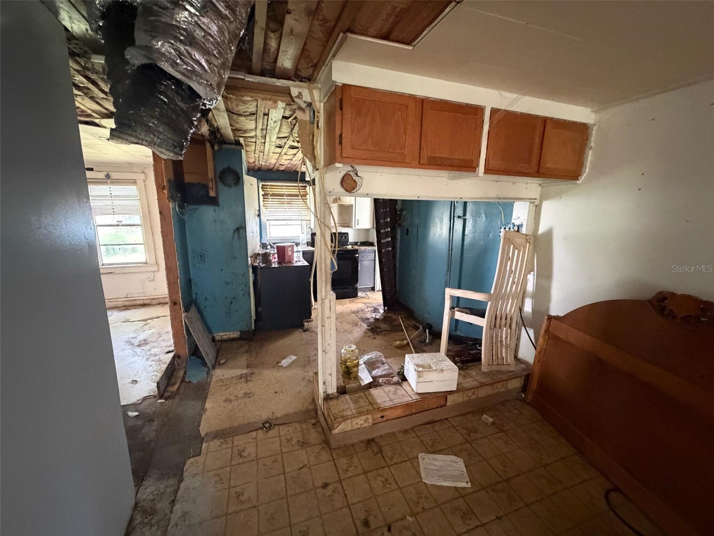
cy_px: 268
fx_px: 289
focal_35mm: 14
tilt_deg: -11.3
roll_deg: -0.4
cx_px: 357
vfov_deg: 85.7
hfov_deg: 102.1
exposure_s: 1/52
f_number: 2.2
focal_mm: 2.22
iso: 1250
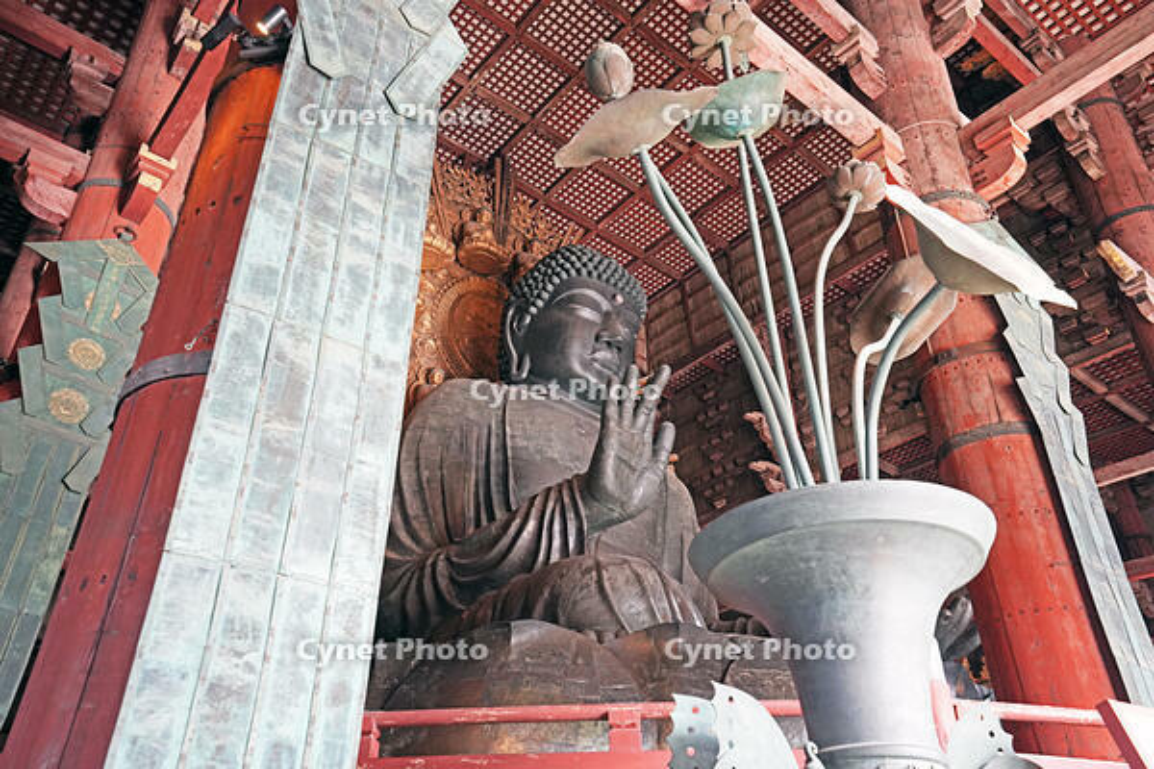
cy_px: 384
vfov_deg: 43.6
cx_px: 577
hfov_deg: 61.9
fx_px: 962
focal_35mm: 30
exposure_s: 1/60
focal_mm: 30
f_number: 4.5
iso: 2000
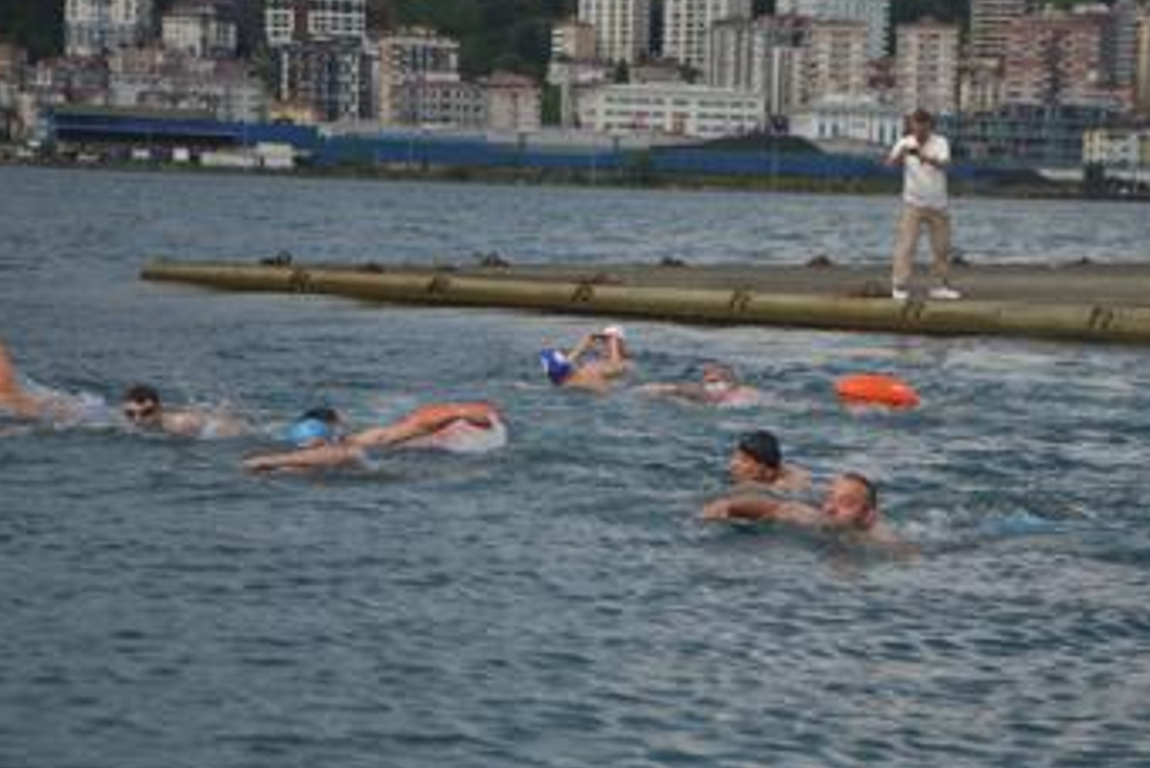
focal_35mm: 108
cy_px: 487
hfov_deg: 18.9
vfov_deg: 12.7
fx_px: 3451
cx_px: 670
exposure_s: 1/8000
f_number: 2.8
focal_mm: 70
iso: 280
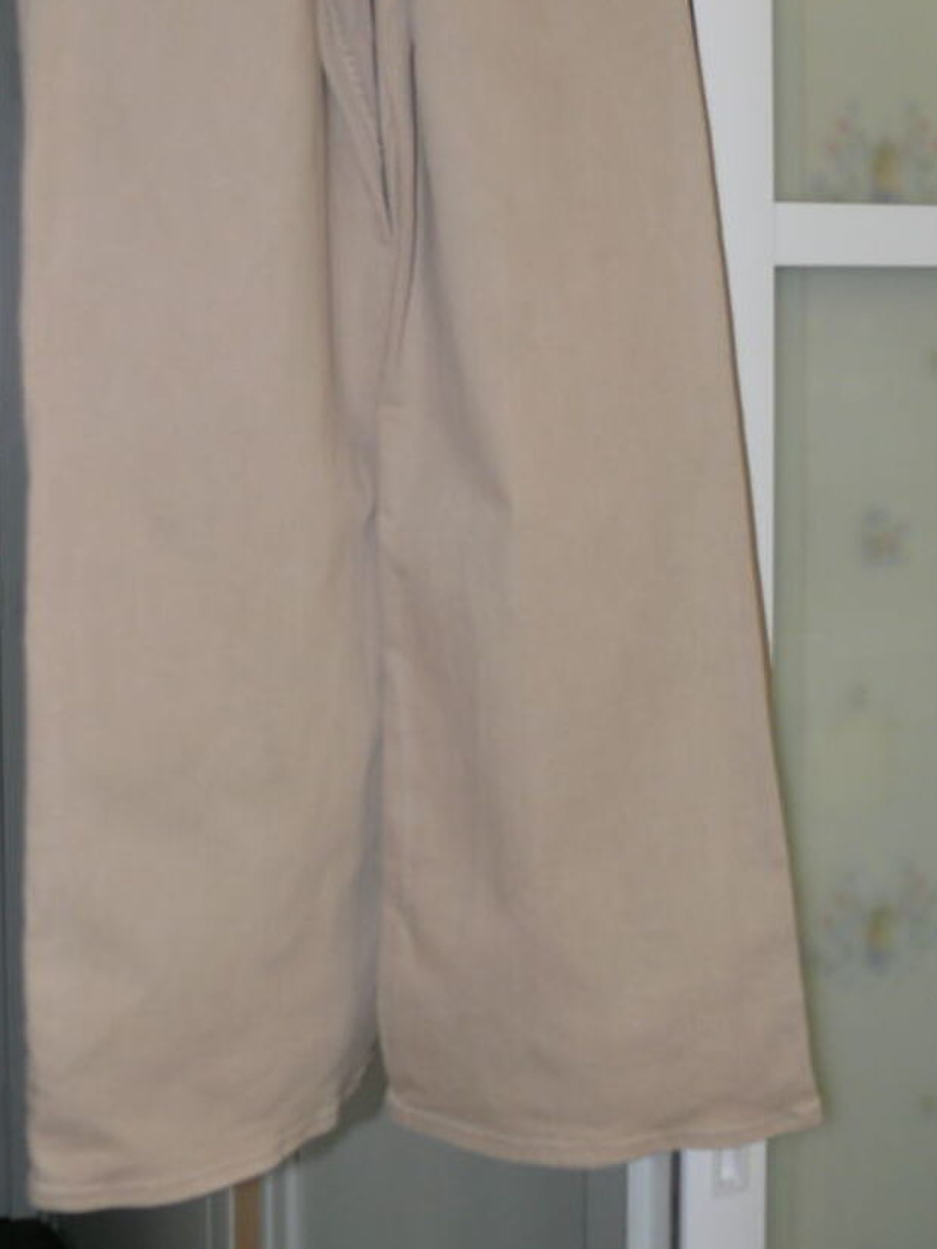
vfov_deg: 31.5
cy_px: 280
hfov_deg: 24.4
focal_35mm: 60
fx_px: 2164
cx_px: 357
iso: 100
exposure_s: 1/30
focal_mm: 7.9
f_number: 2.8
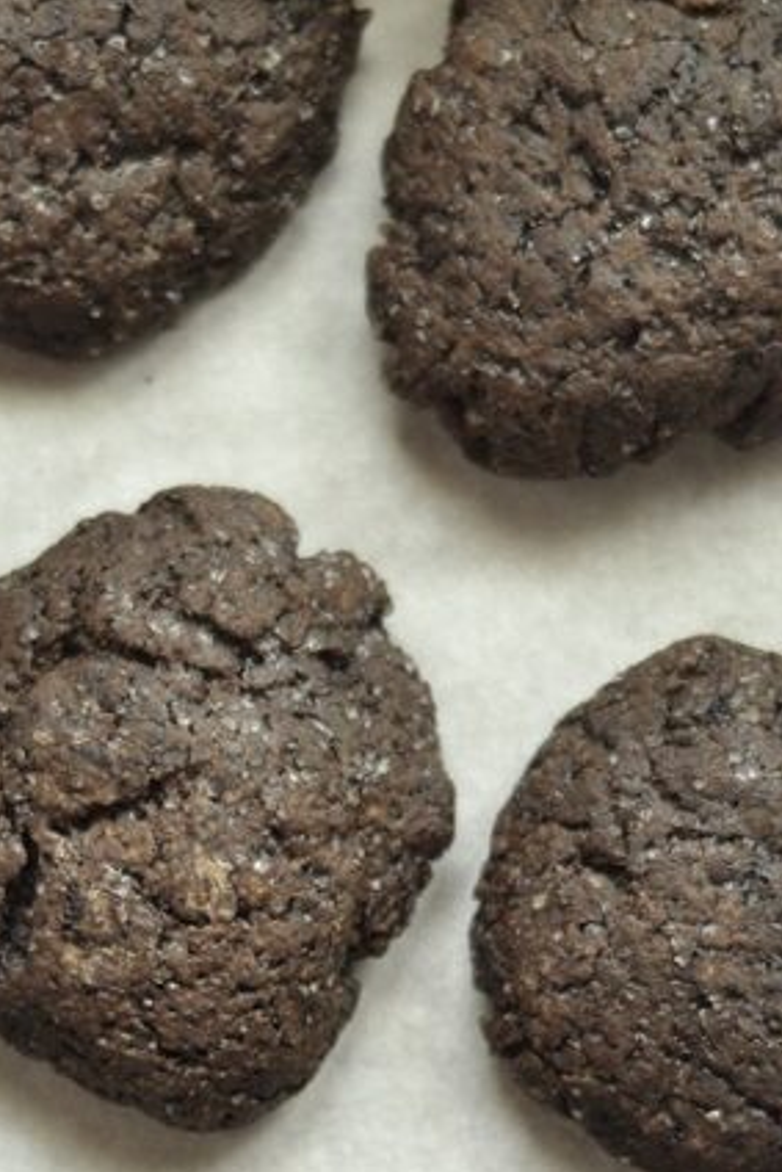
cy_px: 1090
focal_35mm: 146
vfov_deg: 13.9
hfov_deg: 9.4
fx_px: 4753
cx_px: 307
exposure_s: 1/60
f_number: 1.8
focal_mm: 50
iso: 500
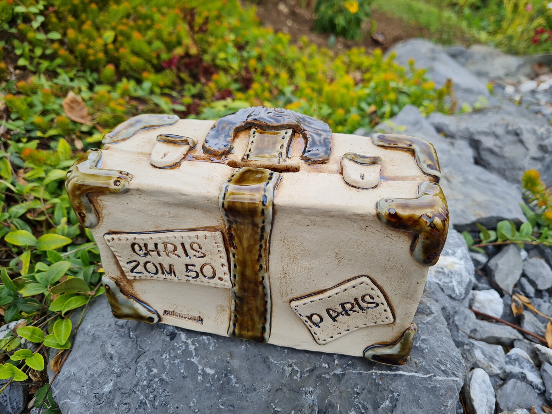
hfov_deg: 67.3
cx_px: 276
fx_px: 415
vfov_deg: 53.1
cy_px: 207
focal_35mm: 26
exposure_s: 1/548
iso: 50
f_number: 1.8
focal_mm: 5.4
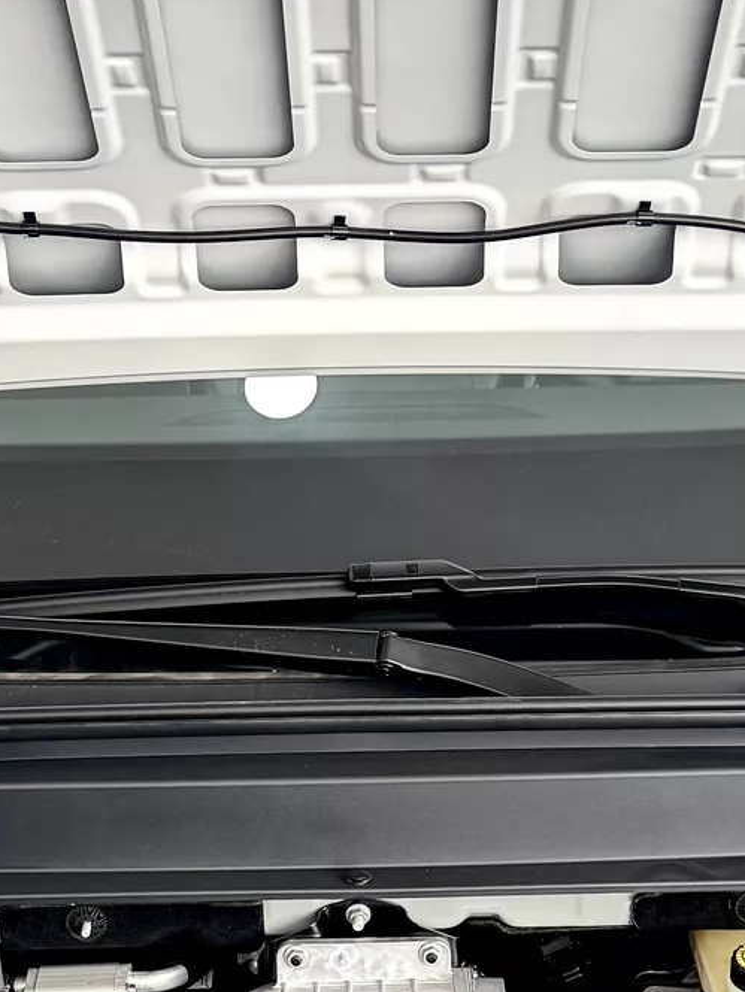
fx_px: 2209
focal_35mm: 77
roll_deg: +1.3
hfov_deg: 19.1
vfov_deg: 25.1
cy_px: 739
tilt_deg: -24.9
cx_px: 376
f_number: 1.78
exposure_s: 1/50
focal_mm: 6.76
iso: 200
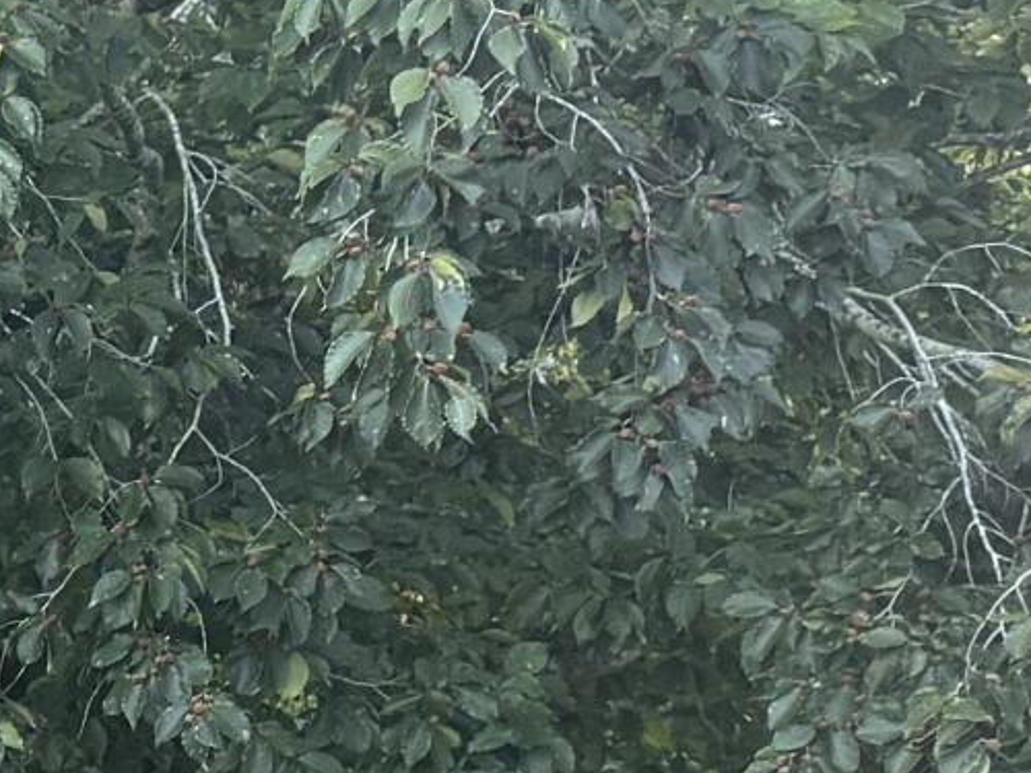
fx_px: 4289
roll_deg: -0.7
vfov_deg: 10.2
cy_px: 740
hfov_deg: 10.6
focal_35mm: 144
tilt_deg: +0.8
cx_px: -1806
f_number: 1.78
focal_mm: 6.76
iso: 100
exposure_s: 1/121
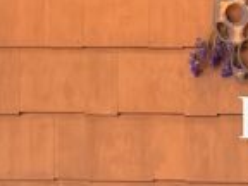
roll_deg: -0.3
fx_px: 1110
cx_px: 410
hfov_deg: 12.0
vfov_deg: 8.9
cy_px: 408
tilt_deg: -4.4
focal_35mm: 155
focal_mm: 3
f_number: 1.8
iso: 64
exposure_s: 1/50
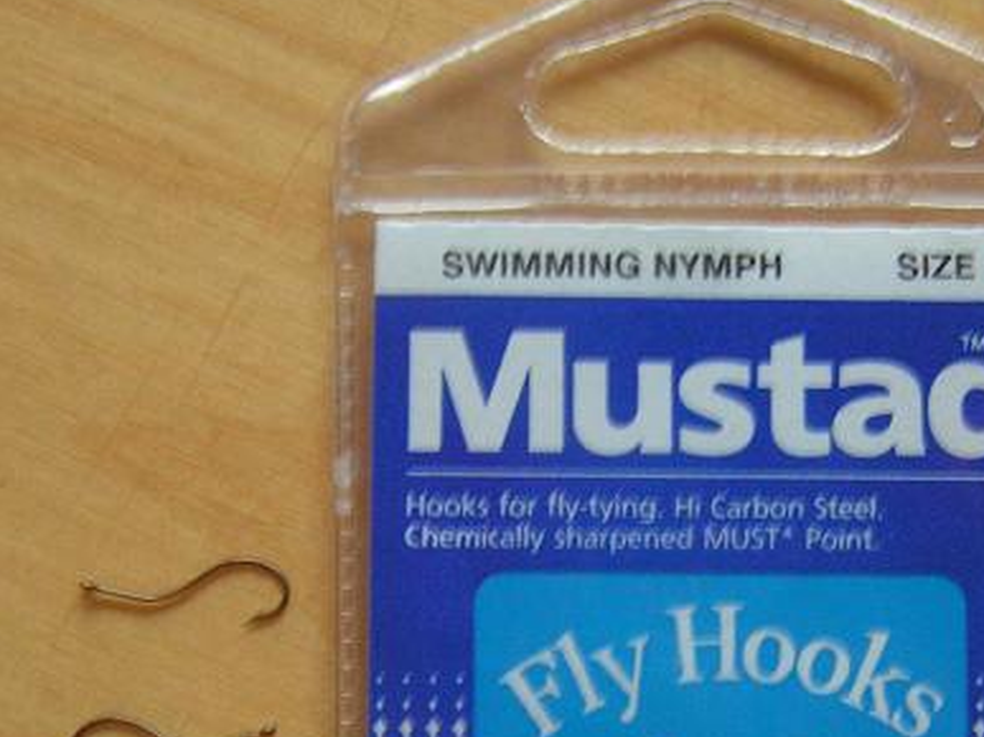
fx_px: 1904
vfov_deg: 21.6
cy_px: 610
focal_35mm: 67
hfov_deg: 28.8
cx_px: 659
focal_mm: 6.3
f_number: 2.8
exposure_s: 1/20
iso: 200
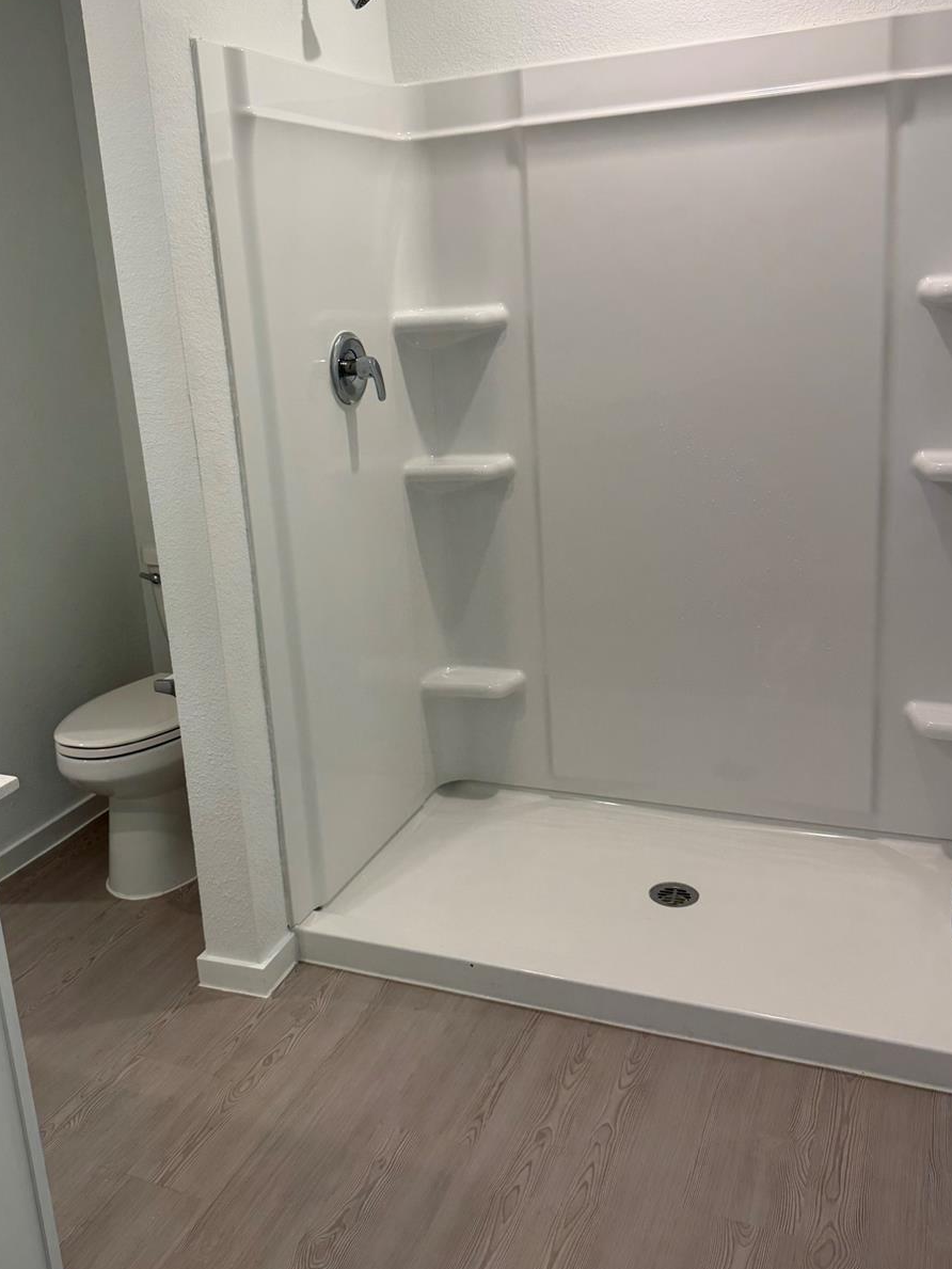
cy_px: 585
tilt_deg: -14.7
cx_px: 438
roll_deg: +3.2
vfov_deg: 58.3
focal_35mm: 31
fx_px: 1137
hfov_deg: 45.4
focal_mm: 6.76
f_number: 1.78
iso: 125
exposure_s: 1/120
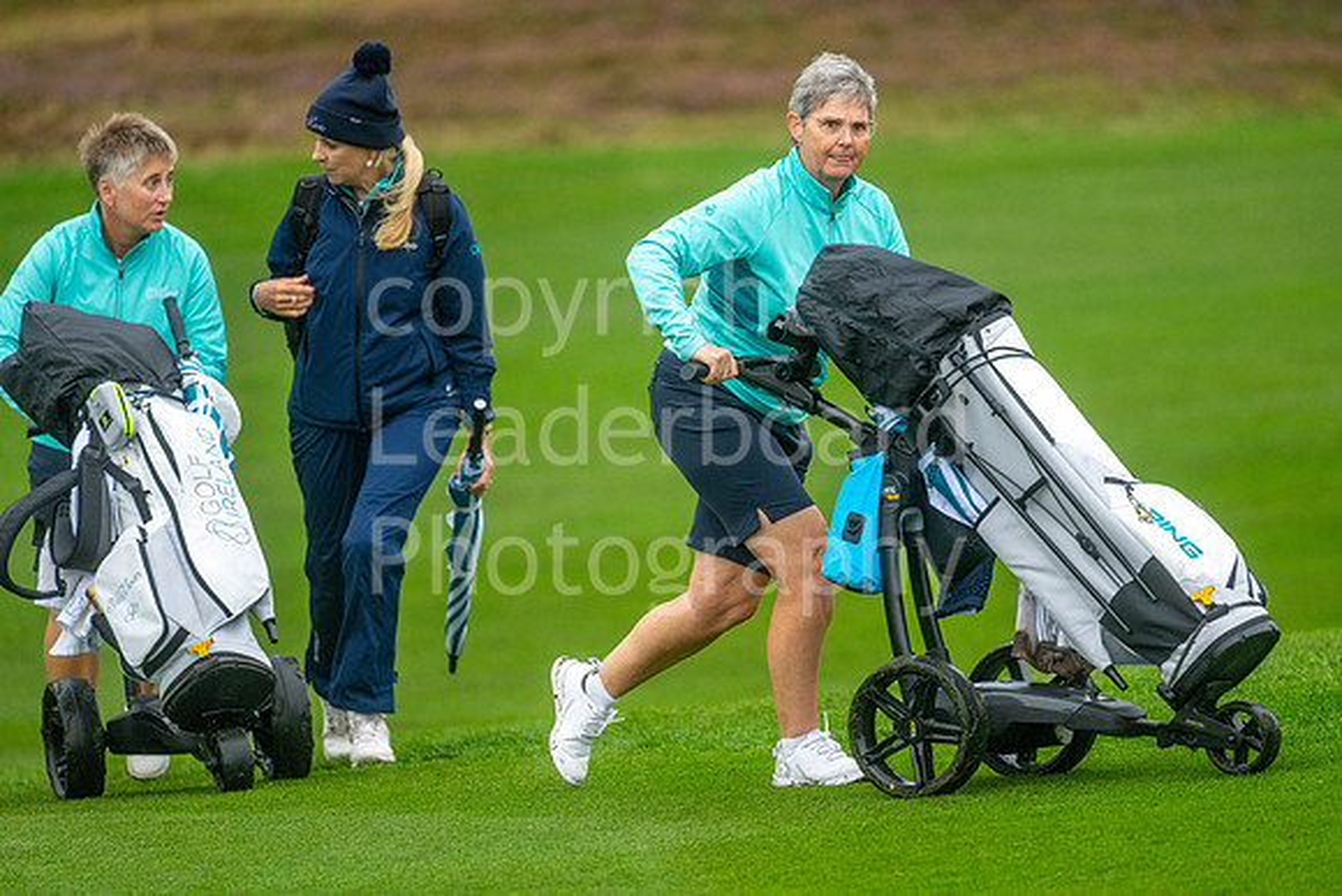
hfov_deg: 6.5
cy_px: 422
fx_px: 11841
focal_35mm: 318
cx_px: 710
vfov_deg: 4.3
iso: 800
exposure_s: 1/1600
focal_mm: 300
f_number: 4
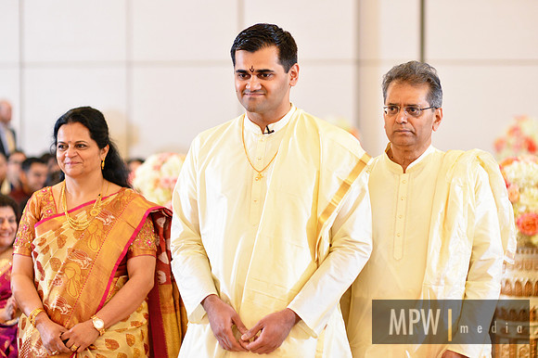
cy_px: 179
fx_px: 1270
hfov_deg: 23.9
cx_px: 269
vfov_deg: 16.1
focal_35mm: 85
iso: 2500
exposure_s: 1/250
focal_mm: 85
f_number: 2.2
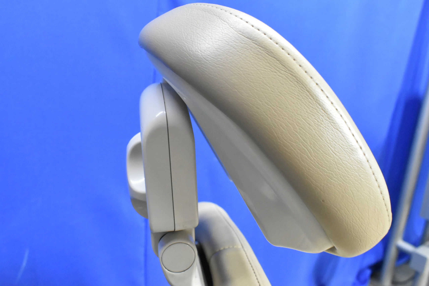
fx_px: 358
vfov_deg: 43.7
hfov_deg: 61.9
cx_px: 214
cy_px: 143
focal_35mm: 30
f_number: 8
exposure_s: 1/30
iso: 5000
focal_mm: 20
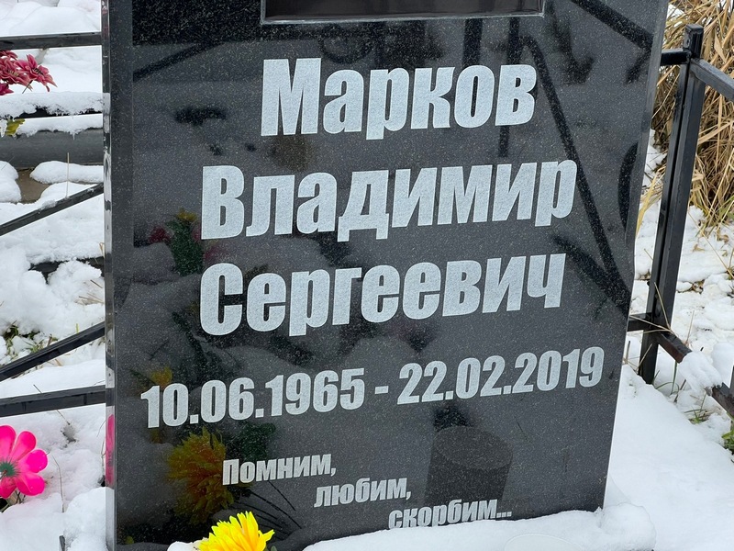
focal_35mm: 77
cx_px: 367
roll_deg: -1.9
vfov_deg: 19.1
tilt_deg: -24.7
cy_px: 276
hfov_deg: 25.3
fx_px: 1633
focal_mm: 9
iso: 50
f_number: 2.8
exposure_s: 1/99
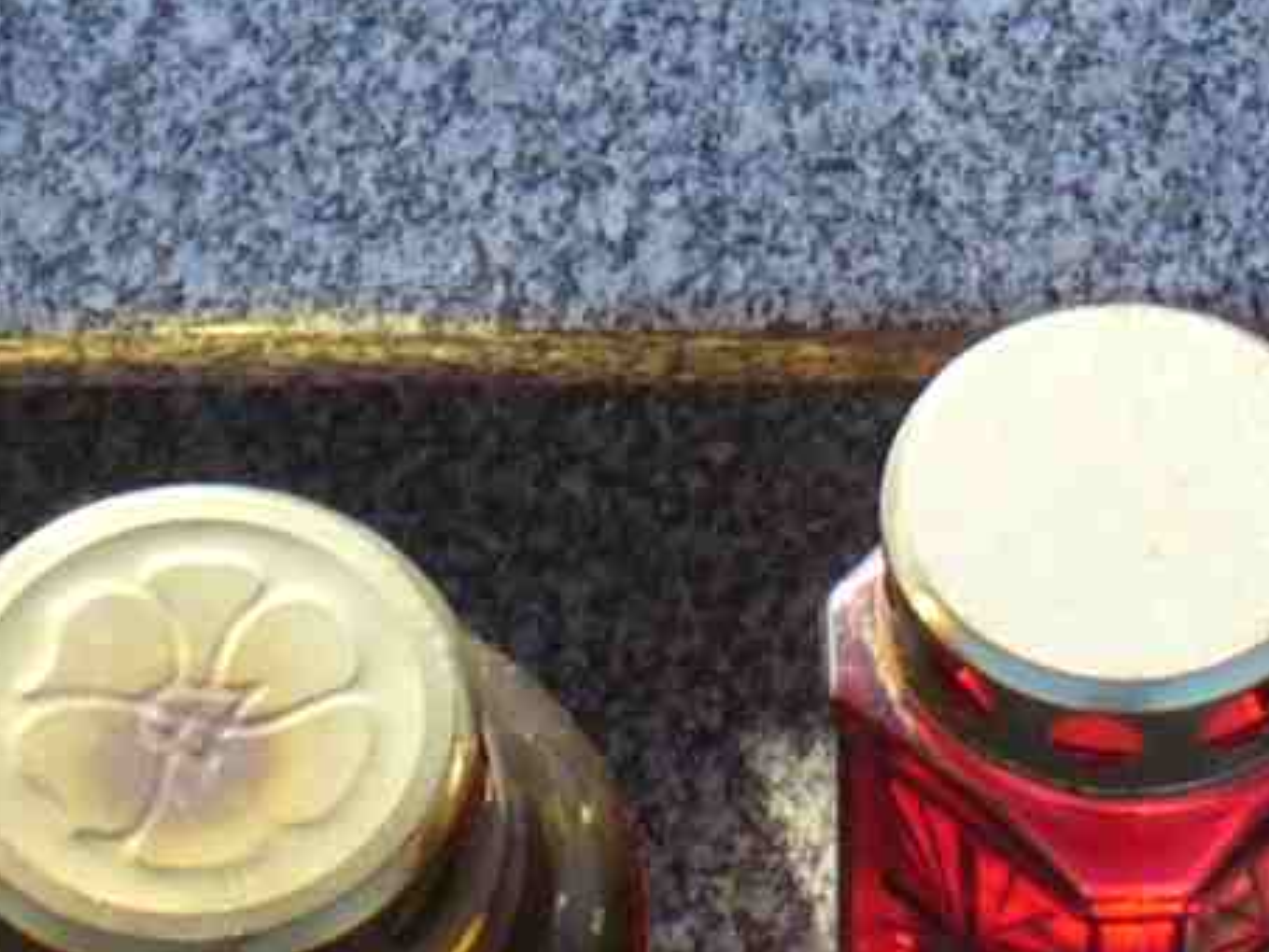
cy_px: -386
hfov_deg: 9.5
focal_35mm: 209
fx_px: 7664
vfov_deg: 7.0
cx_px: 650
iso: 80
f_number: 2.8
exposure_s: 1/320
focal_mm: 6.1
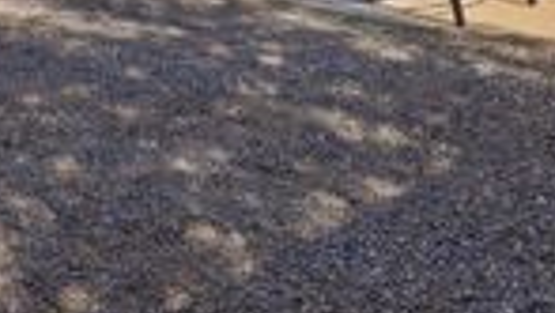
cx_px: 279
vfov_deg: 17.1
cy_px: -236
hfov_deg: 35.5
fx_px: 866
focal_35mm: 59
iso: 100
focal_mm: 16.5
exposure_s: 1/6400
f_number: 8
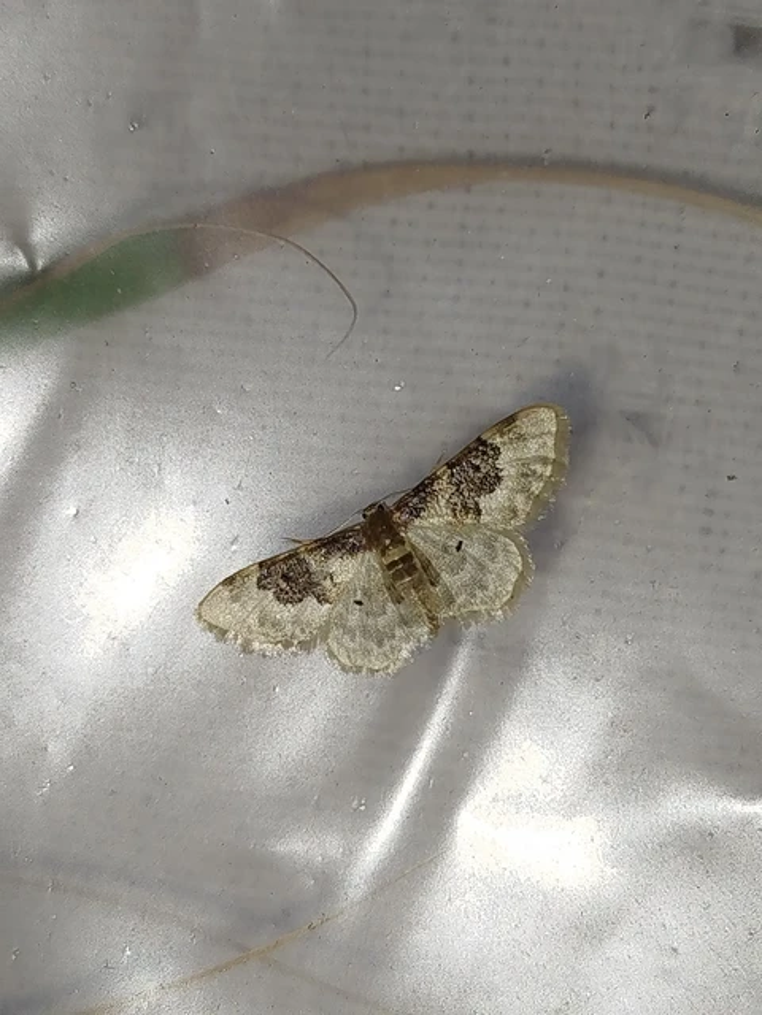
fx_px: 2172
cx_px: 381
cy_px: 508
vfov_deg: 26.3
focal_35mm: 74
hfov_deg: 19.9
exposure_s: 1/100
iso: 64
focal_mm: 5.31
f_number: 1.7
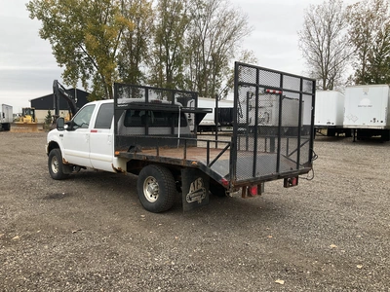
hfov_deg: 61.7
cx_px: 195
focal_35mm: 29
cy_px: 146
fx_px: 327
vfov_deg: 48.2
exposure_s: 1/264
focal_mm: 3
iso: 25
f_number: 1.8
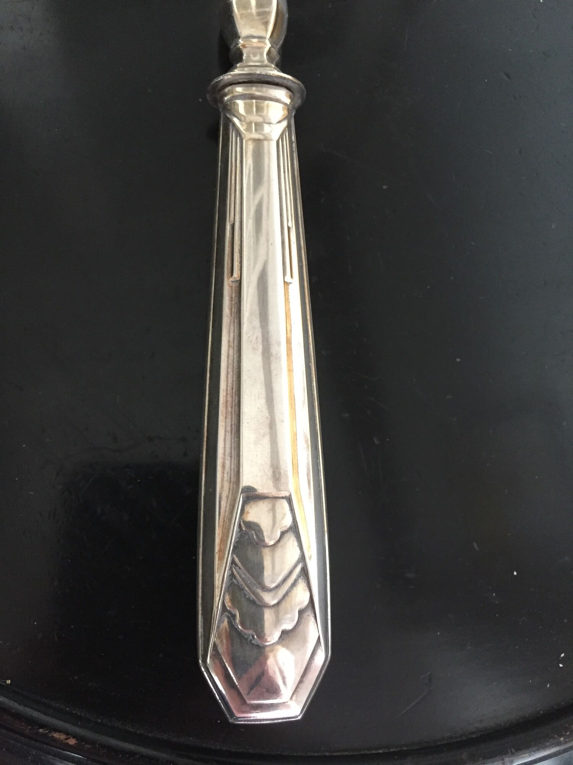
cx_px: 286
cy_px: 382
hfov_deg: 48.2
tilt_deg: -81.9
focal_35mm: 29
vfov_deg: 61.7
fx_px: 640
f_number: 2.2
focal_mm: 4.15
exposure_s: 1/33
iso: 250
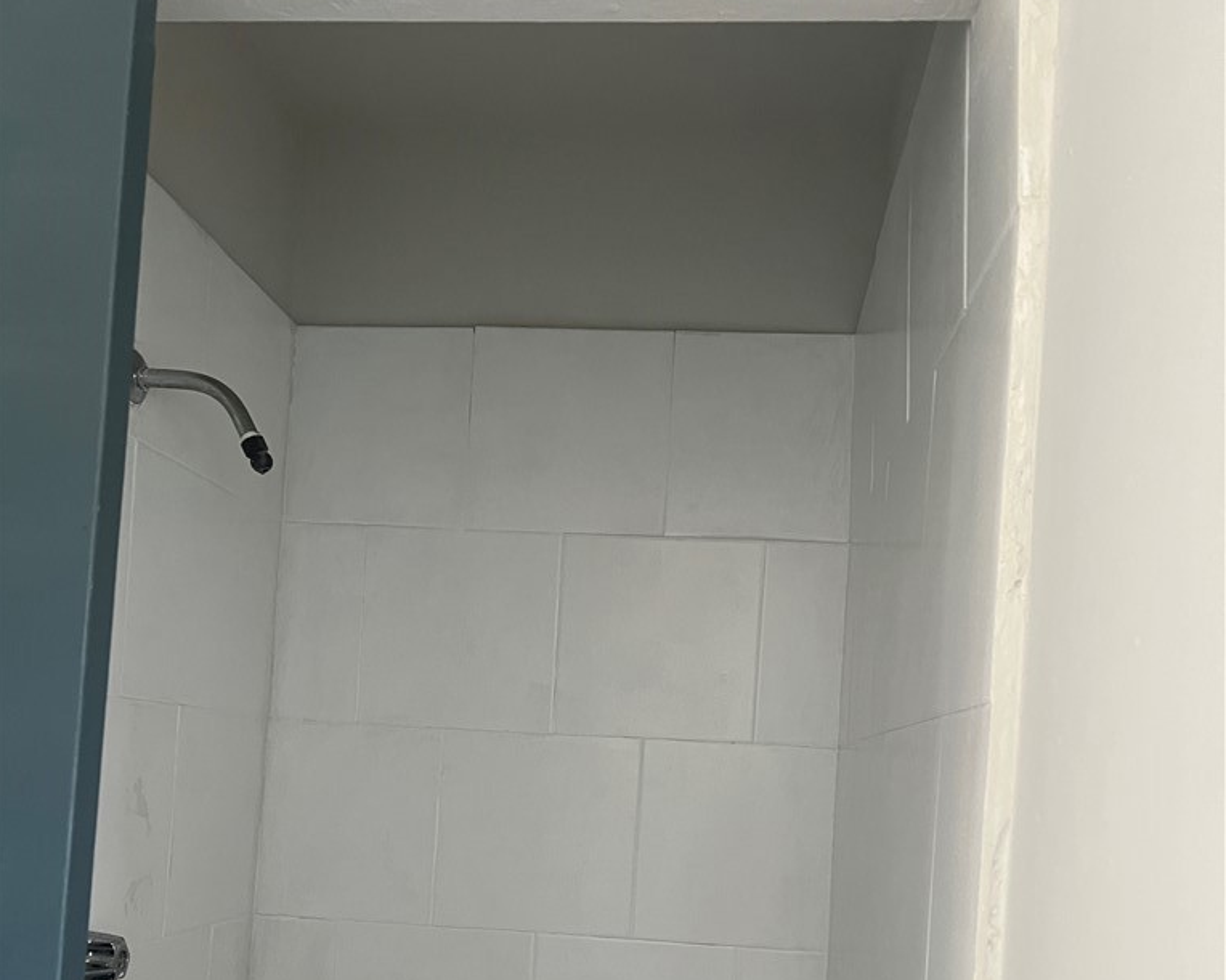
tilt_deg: +0.8
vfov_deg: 41.7
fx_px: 1234
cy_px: 770
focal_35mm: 34
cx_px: 611
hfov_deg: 52.8
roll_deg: -3.5
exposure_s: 1/80
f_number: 1.5
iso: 125
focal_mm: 5.7
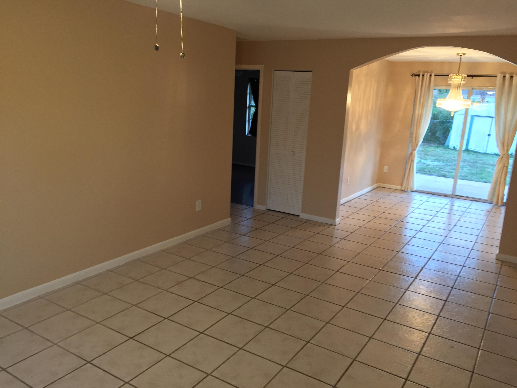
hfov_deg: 61.7
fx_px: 433
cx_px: 258
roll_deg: -2.2
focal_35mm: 29
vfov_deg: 48.2
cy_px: 194
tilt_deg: -12.2
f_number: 2.2
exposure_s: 1/30
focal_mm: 4.15
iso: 160
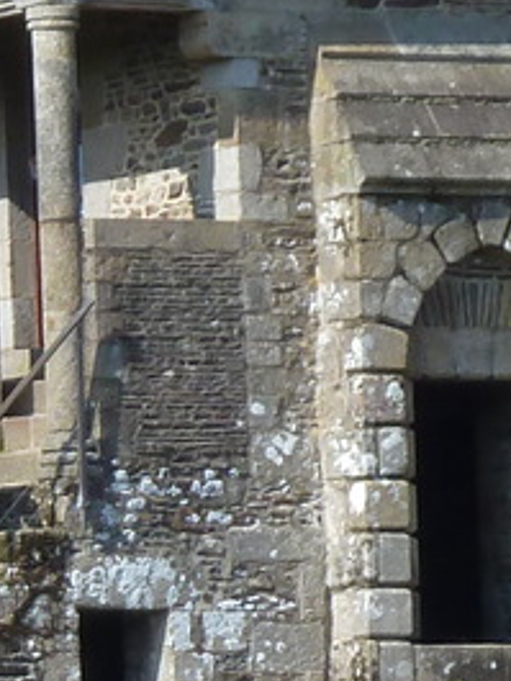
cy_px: 1025
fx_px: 13196
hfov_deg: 2.2
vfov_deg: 2.9
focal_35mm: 671
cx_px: -128
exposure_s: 1/320
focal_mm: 18.2
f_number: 4.4
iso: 80
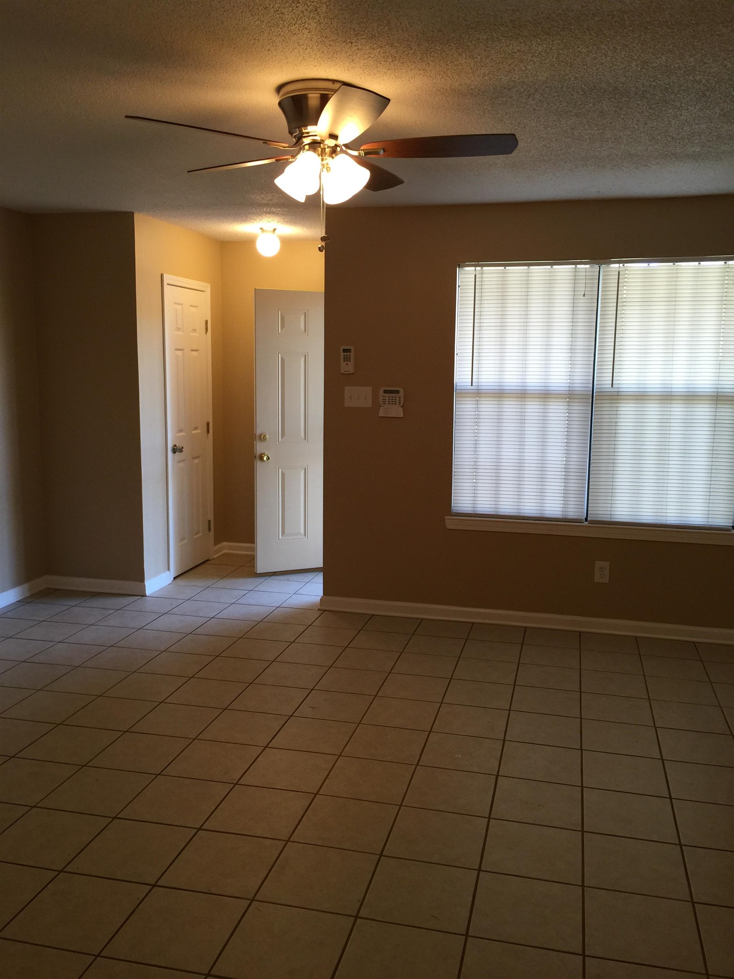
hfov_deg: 48.2
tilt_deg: -7.9
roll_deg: -1.4
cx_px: 367
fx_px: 820
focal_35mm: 29
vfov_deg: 61.7
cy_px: 490
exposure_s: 1/30
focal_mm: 4.15
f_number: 2.2
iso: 40
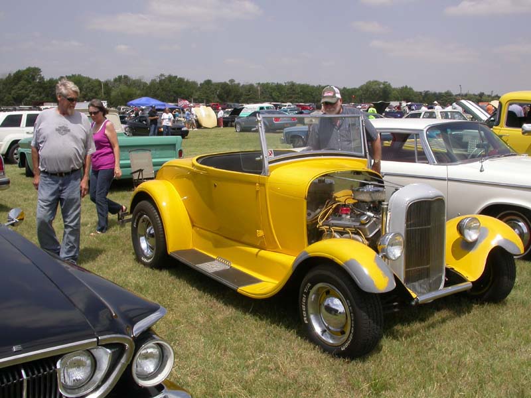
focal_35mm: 38
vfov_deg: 37.7
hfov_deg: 49.0
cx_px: 266
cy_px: 199
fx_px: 583
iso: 100
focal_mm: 7.85
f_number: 7.5
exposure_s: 1/459
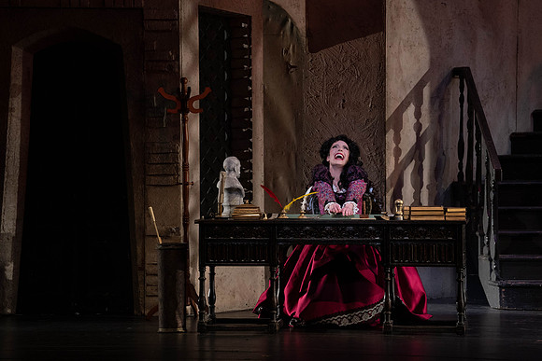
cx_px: 271
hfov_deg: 10.3
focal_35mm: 200
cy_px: 180
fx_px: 3012
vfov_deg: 6.9
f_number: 7.1
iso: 3200
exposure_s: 1/250
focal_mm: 200
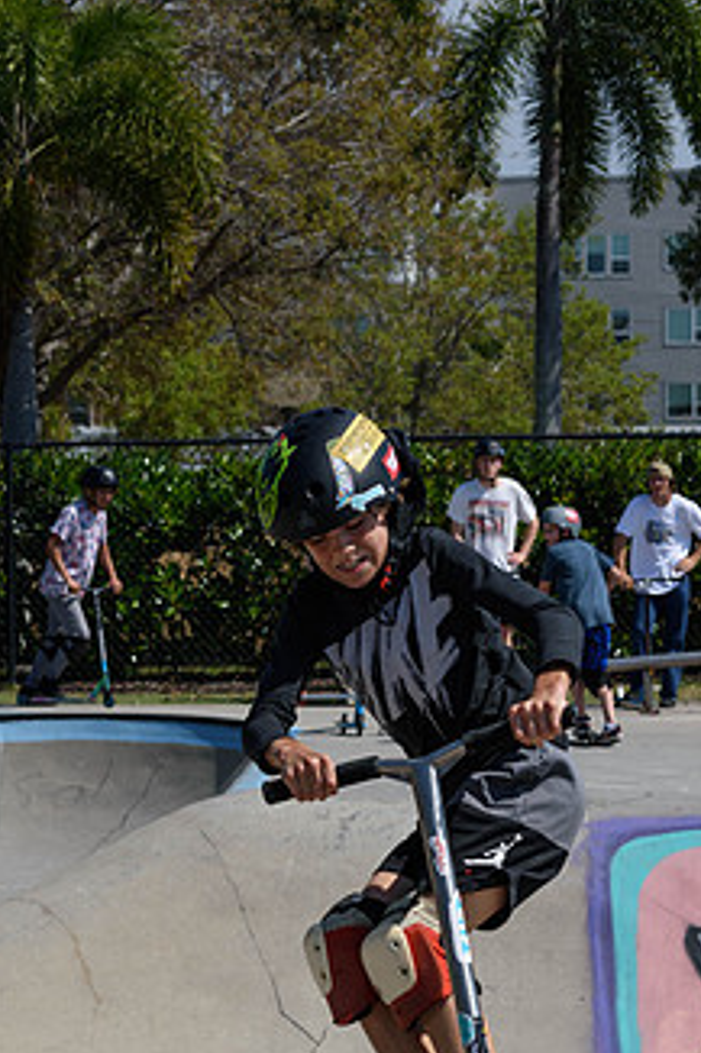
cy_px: 704
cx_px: 397
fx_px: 4239
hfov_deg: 9.5
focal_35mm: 145
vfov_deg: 14.1
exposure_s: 1/1000
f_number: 8
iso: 200
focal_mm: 70
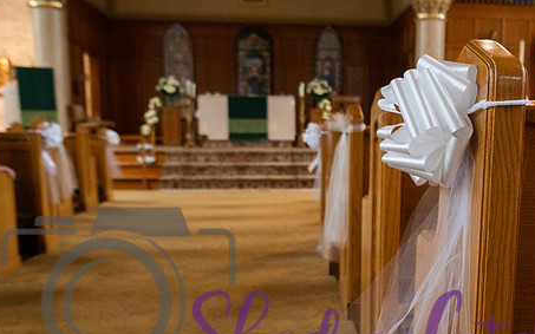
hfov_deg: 47.4
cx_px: 358
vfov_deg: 31.0
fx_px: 598
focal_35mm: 41
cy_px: 227
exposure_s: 1/125
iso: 500
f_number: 3.2
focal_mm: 18
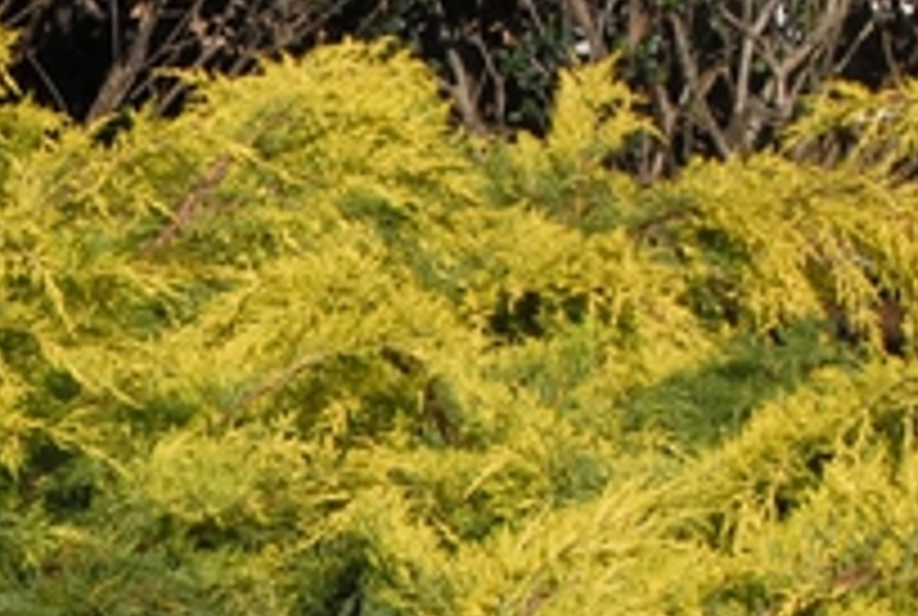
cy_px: 663
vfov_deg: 4.8
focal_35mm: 286
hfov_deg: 7.1
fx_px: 7309
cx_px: -198
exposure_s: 1/500
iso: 400
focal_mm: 38
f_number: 11
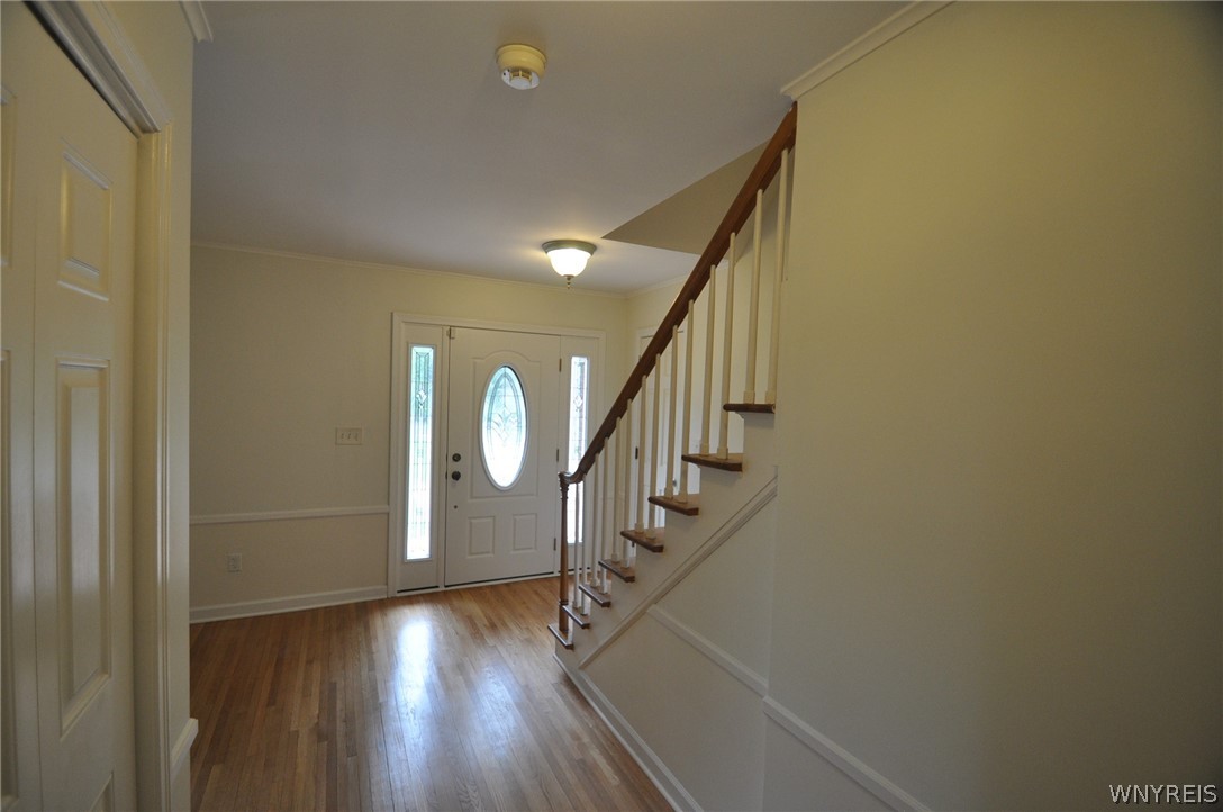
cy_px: 406
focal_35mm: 15
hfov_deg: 100.5
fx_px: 509
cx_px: 612
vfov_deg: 77.1
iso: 560
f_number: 3.5
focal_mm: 10
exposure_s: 1/100
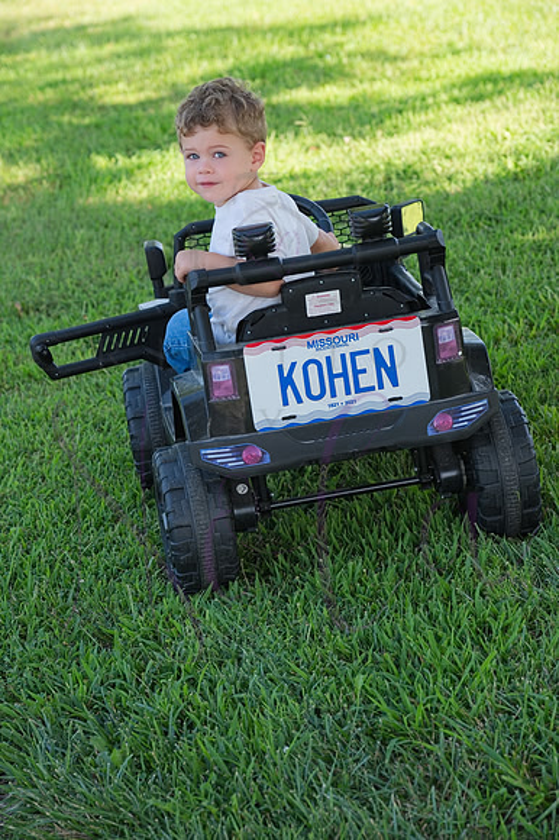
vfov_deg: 22.2
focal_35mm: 92
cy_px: 420
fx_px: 2145
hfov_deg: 14.8
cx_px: 280
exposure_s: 1/320
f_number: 5.6
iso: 400
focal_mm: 92
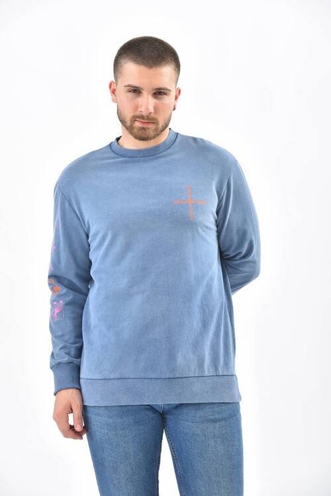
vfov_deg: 17.6
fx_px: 1600
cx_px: 166
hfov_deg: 11.8
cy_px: 248
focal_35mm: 116
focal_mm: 116
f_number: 7.1
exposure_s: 1/160
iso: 100
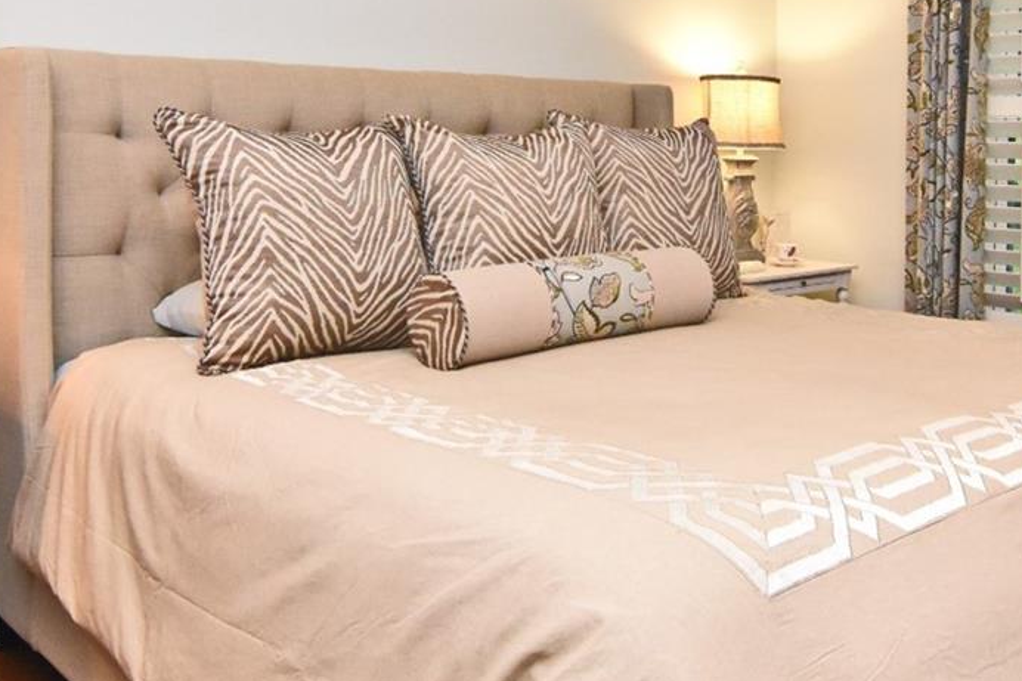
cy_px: 152
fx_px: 1083
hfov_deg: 50.0
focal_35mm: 38
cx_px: 641
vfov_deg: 34.0
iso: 2500
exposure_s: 1/60
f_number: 8
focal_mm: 11
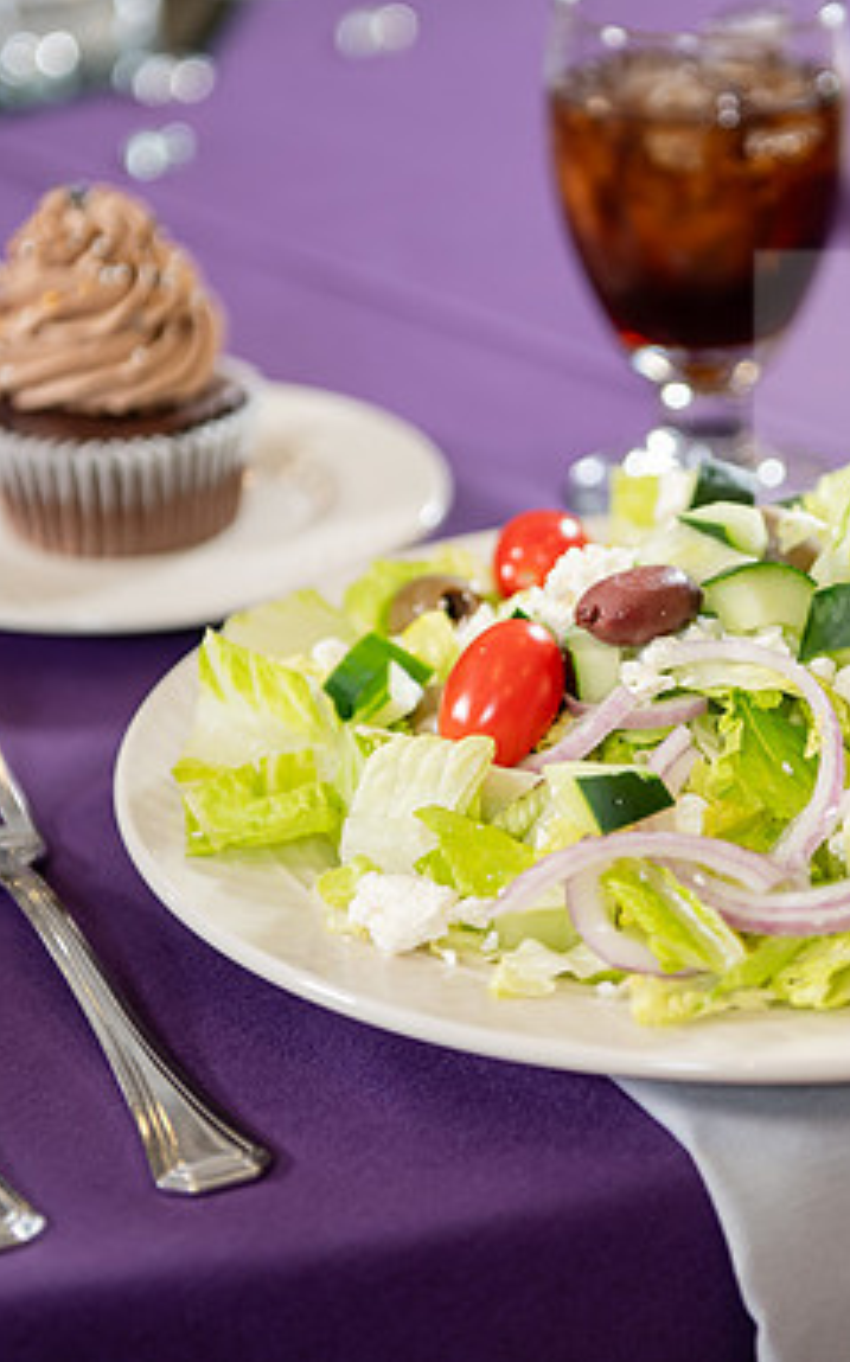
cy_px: 681
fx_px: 3785
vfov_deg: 20.4
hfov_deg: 12.8
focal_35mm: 102
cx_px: 647
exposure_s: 1/160
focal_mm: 66
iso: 320
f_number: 3.2
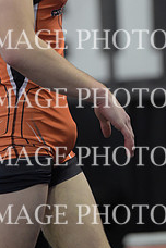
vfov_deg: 5.1
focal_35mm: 407
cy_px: 10
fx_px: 2815
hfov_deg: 3.4
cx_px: 69
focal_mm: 160
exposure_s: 1/1250
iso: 4000
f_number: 2.8
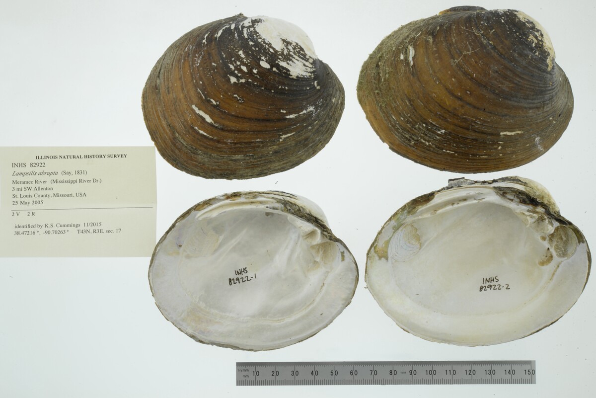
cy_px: 199
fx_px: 994
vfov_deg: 22.6
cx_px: 298
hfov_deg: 33.4
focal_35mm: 60
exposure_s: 1/8
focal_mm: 60
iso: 100
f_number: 32
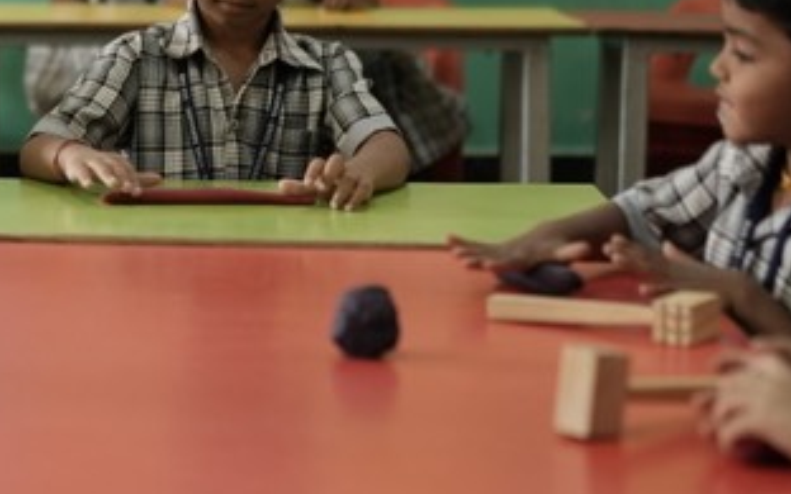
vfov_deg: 9.5
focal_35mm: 137
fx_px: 2953
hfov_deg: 15.1
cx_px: 51
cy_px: 28
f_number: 1.4
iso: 500
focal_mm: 35
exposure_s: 1/160
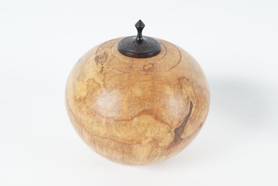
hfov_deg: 37.8
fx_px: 406
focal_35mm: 52
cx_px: 139
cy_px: 93
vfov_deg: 25.8
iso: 100
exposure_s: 1/125
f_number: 13
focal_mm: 35
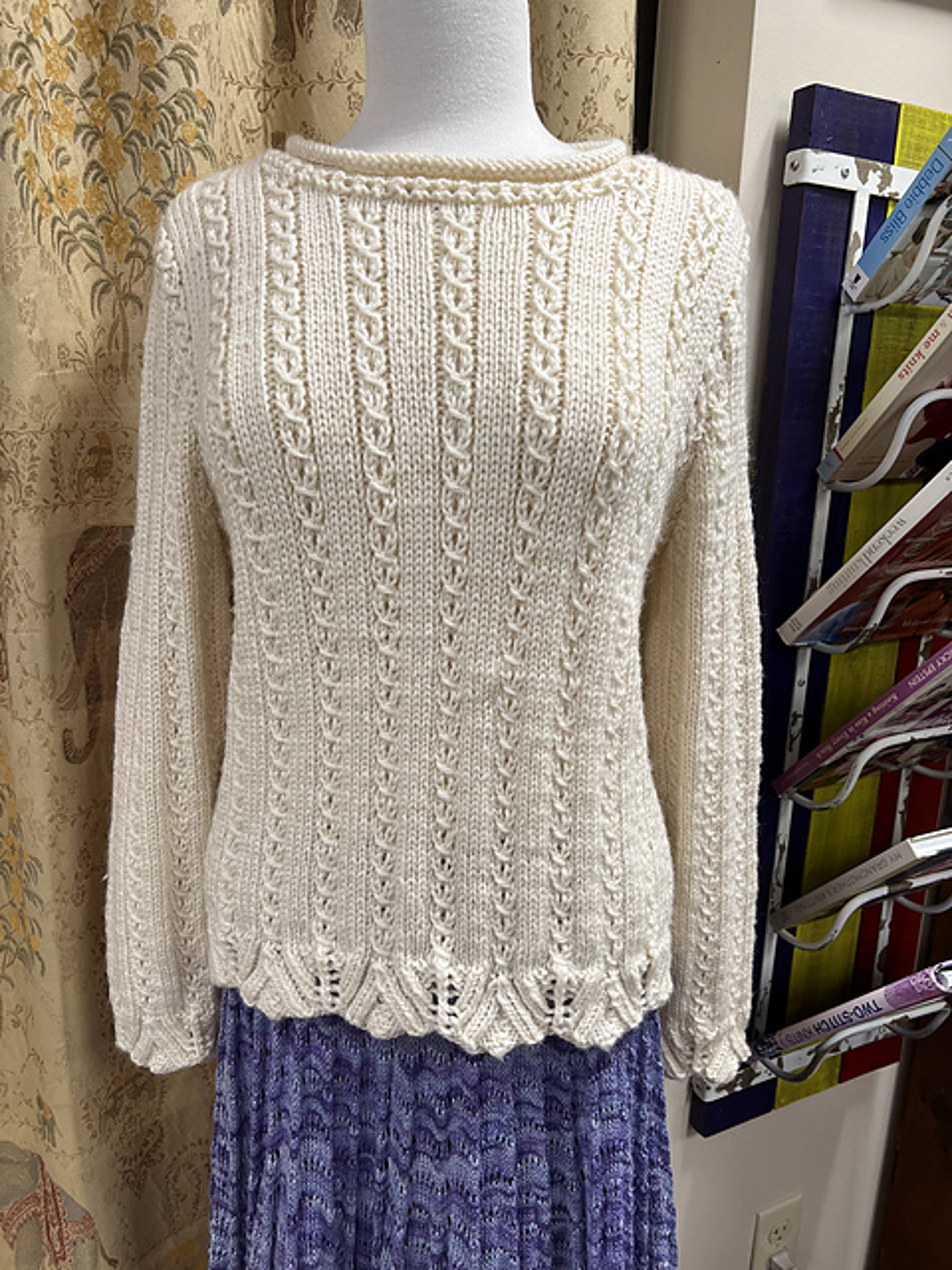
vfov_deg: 67.3
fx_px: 953
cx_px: 476
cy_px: 635
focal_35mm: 26
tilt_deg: -14.6
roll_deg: -1.7
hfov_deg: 53.1
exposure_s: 1/100
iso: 80
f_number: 1.5
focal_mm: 5.7
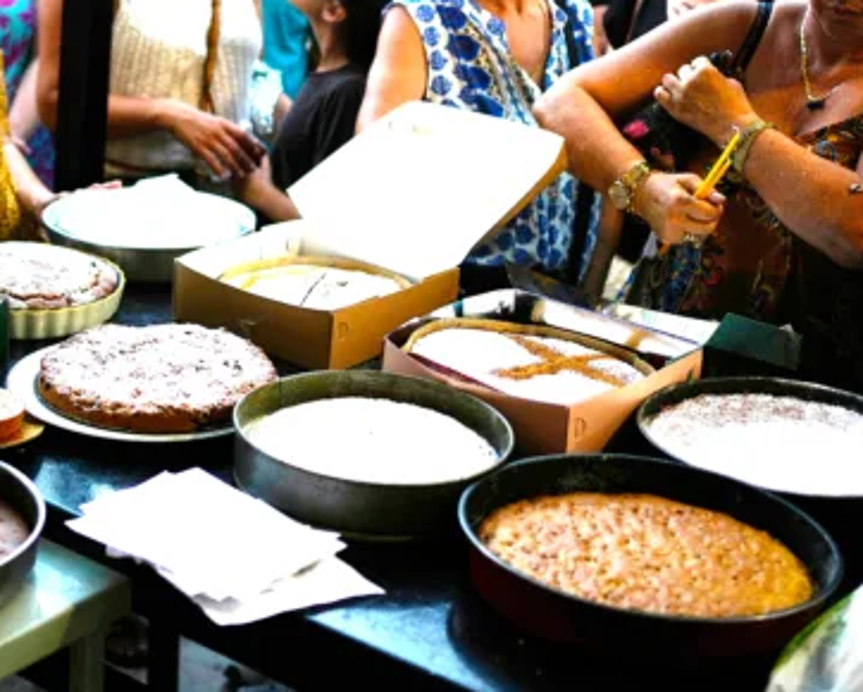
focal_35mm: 68
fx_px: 1738
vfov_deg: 22.4
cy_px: 241
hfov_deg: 27.1
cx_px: 124
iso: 320
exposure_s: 1/500
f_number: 2
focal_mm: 35
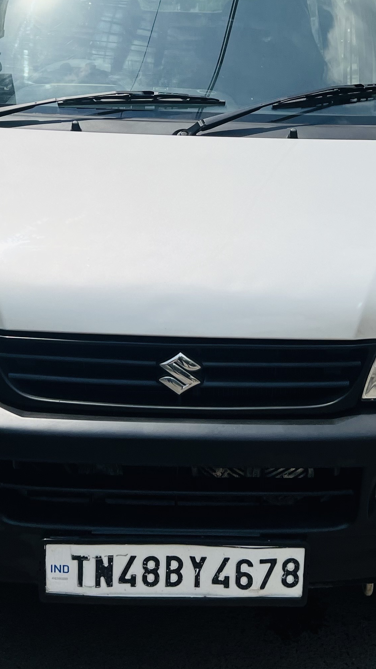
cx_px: 193
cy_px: 143
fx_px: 1010
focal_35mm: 57
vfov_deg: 35.5
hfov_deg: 21.1
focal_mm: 5.7
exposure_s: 1/9434
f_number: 1.5
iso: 50
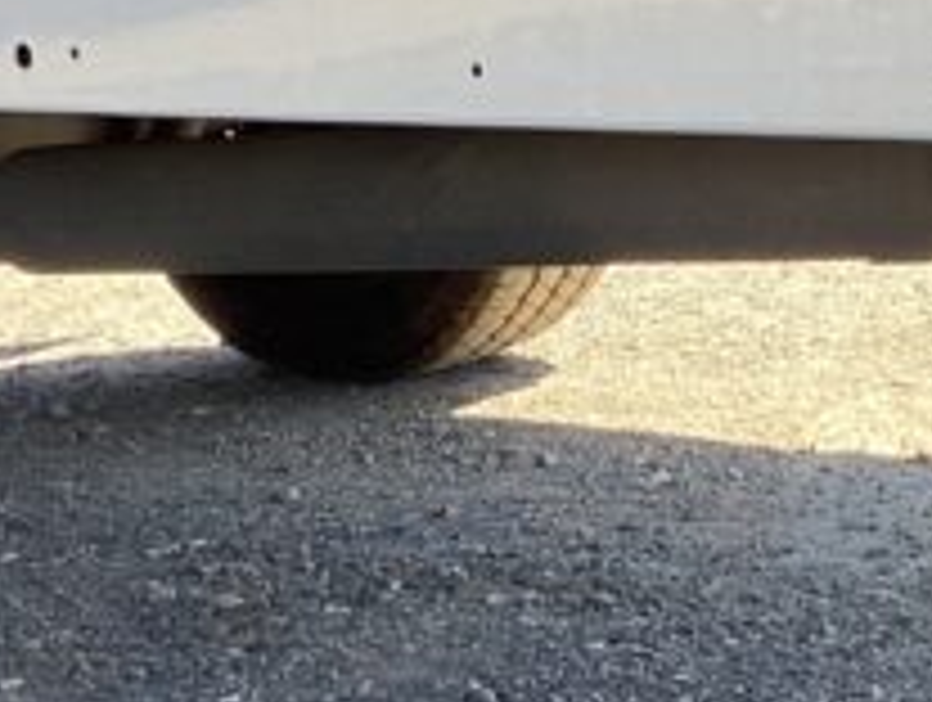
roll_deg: +5.8
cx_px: 810
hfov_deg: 16.3
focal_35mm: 119
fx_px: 3210
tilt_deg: -10.7
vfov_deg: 12.5
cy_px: 335
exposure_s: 1/120
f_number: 2.4
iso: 25
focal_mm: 3.3
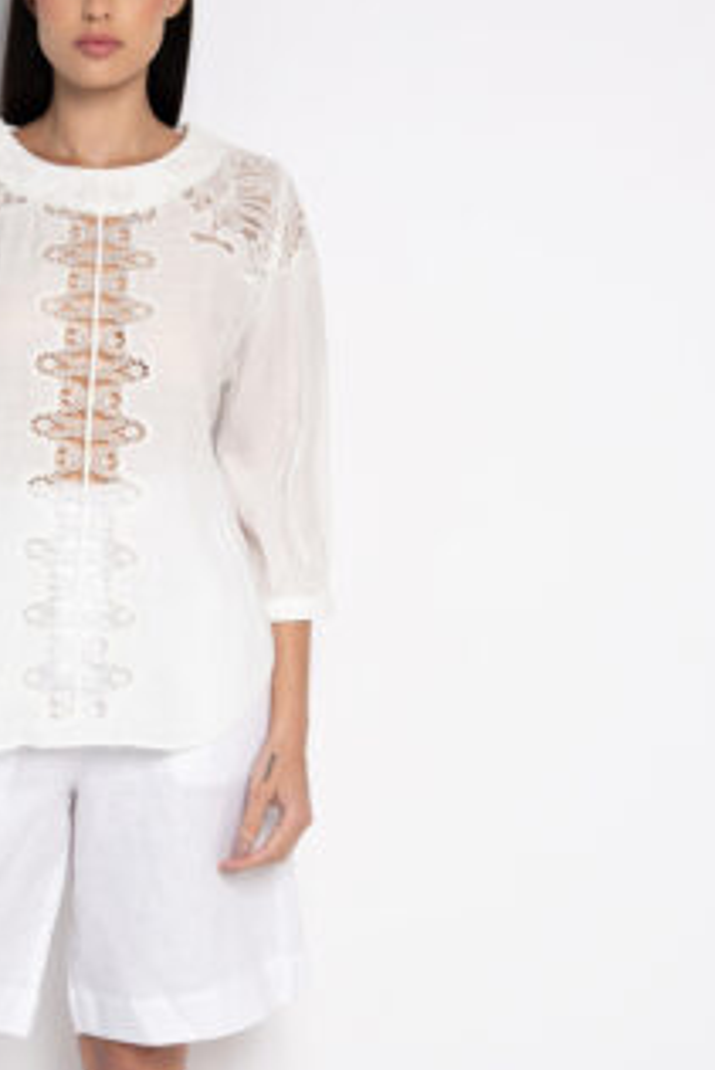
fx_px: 2262
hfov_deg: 17.7
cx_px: 81
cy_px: 733
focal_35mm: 76
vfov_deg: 26.5
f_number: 5
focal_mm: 40
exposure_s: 1/125
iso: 320
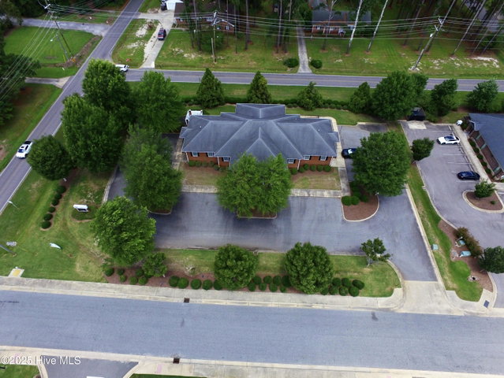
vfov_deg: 66.0
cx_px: 252
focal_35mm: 20
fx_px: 291
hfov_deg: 81.7
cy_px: 189
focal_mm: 3.61
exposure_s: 1/1019
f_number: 2.8
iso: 100
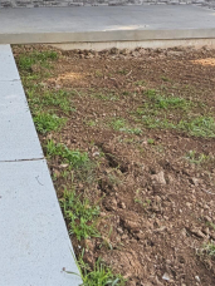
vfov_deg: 38.9
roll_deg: +0.1
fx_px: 340
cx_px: 27
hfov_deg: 33.5
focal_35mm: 41
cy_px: -18
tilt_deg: -4.7
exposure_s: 1/151
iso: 64
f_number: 2.2
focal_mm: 2.2
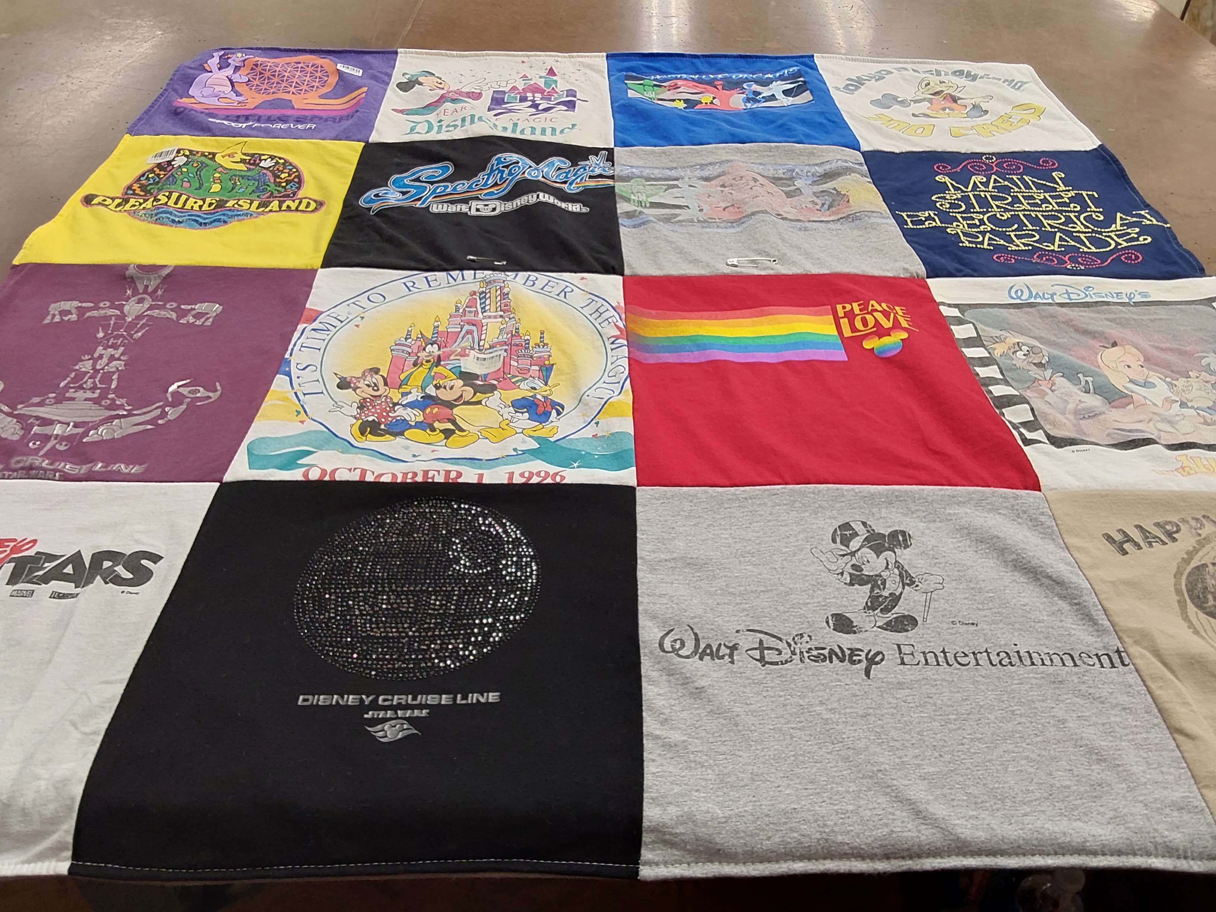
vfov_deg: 49.7
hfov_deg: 63.4
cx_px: 608
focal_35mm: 28
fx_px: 984
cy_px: 456
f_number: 1.9
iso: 64
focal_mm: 2.91
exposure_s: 1/60
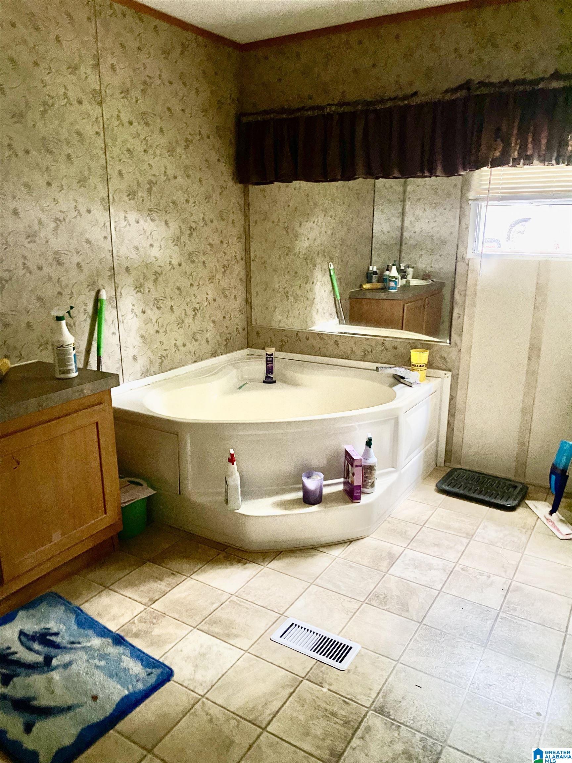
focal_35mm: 26
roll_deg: -0.2
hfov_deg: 53.1
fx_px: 573
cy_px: 382
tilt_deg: -16.2
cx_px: 286
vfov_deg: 67.3
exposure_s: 1/30
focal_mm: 4.25
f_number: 1.8
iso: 1000
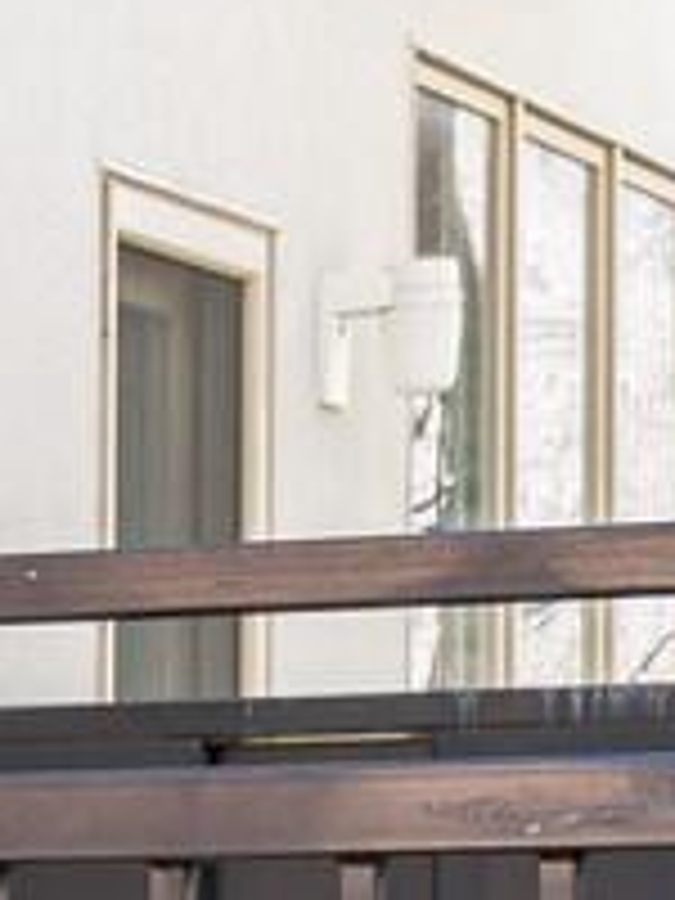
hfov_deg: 4.1
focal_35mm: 275
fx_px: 7150
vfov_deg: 7.1
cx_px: -3744
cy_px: 1213
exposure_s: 1/60
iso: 100
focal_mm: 28
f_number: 5
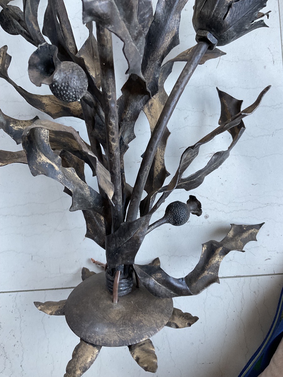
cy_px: 188
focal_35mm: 29
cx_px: 142
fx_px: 316
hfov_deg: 48.2
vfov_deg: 61.7
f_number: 1.8
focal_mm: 3
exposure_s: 1/60
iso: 125
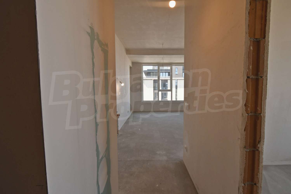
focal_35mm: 15
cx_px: 146
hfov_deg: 100.4
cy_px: 97
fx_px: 121
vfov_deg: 77.3
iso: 400
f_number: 5.6
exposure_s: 1/250
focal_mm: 10
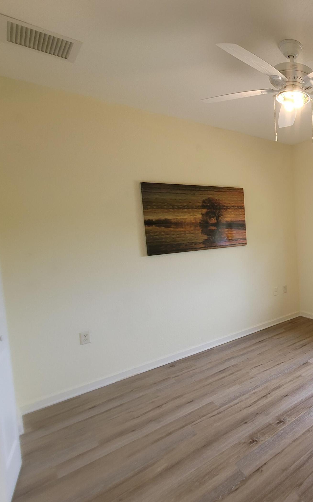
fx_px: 259
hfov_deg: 46.6
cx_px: 341
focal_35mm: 19
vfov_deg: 88.0
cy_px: 244
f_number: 2.2
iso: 100
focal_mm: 2.2
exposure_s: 1/60
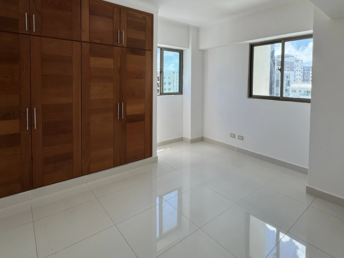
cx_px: 198
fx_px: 199
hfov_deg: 81.2
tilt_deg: -3.0
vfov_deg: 64.6
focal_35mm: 20
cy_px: 90
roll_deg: -0.8
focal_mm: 2.22
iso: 40
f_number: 2.2
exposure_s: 1/352
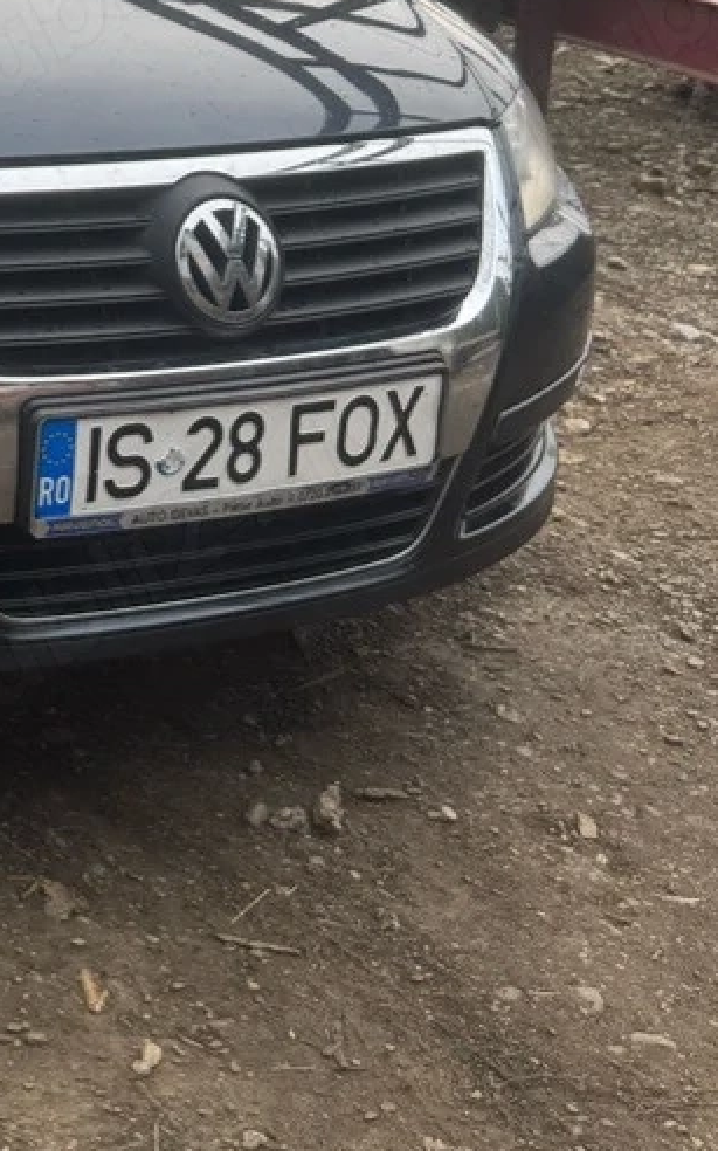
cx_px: -295
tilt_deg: -14.6
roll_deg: -3.3
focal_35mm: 69
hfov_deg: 17.3
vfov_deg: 28.3
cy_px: 47
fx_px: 2163
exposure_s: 1/539
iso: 80
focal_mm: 6.76
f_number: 1.78
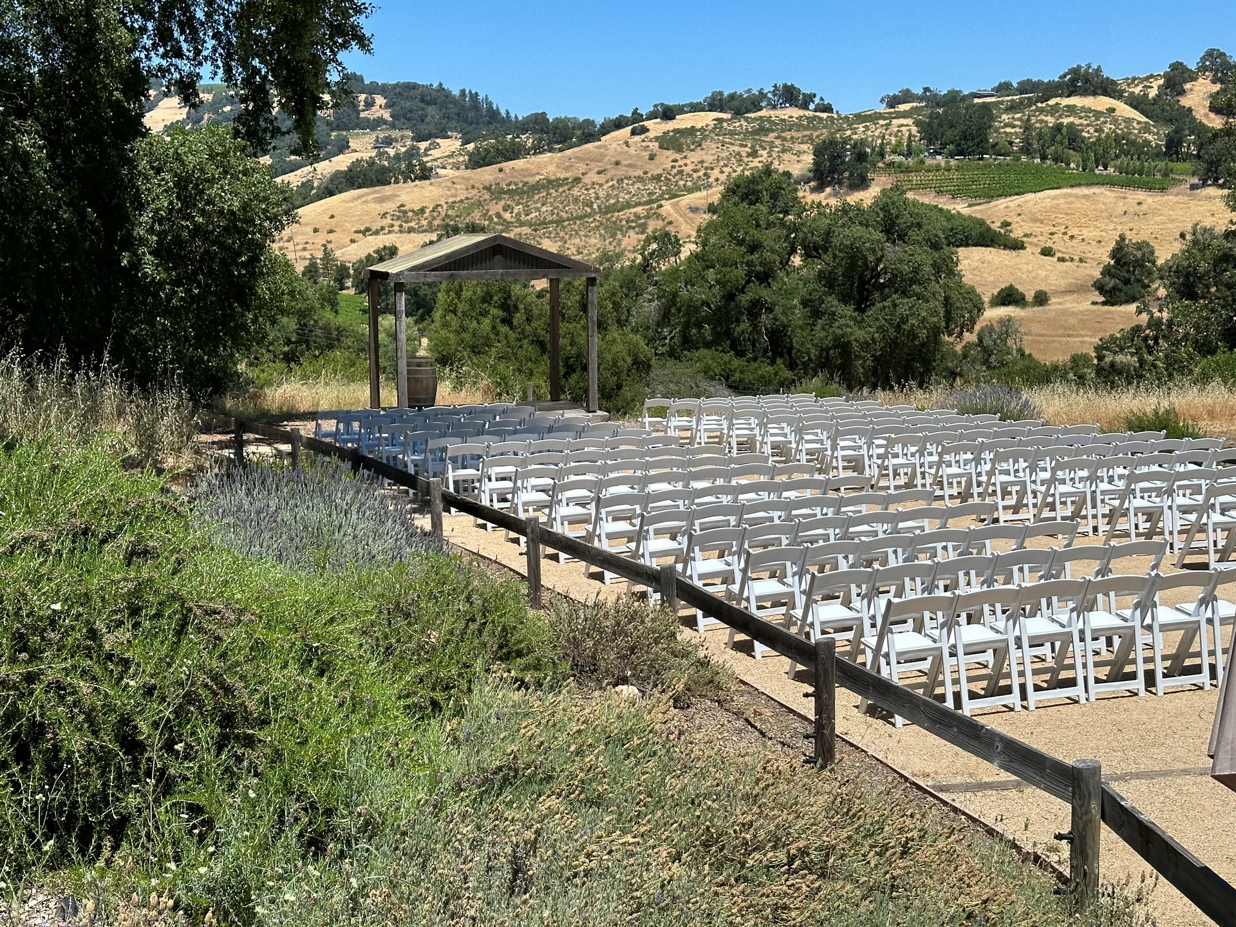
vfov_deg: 30.3
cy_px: 464
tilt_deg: -7.6
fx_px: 1714
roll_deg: +0.5
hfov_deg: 39.7
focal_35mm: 48
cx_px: 618
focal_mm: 6.86
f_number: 1.78
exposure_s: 1/4367
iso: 64
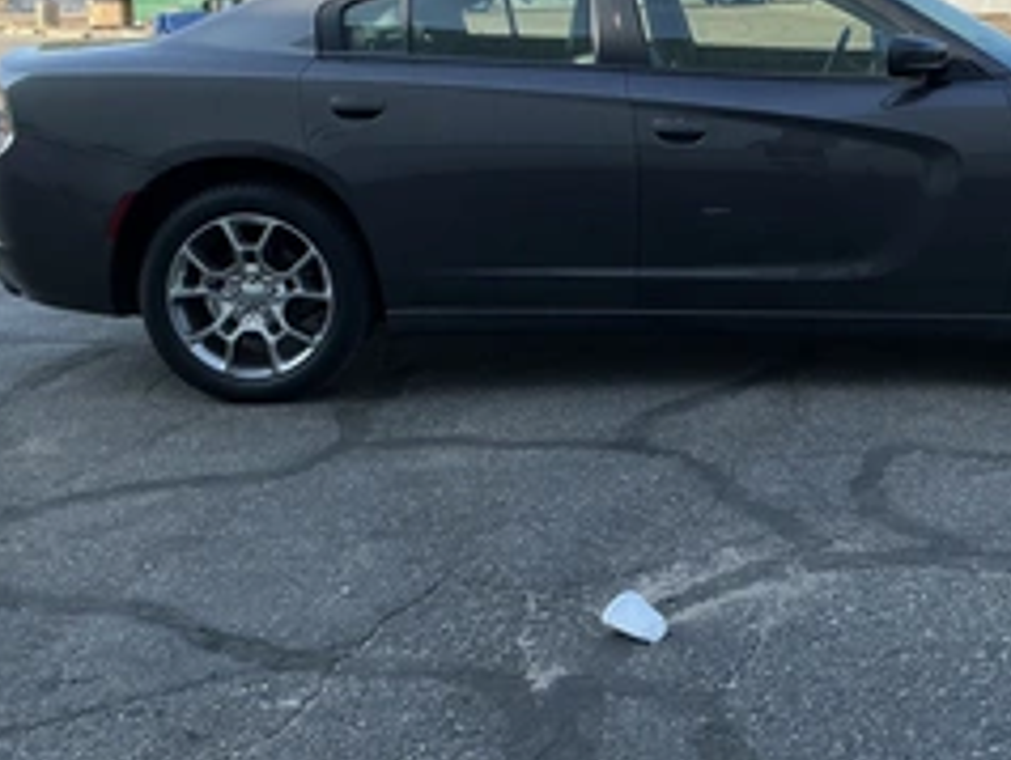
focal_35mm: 47
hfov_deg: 39.4
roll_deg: +2.1
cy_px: 157
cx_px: 748
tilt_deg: -5.9
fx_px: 1374
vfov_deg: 30.2
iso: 25
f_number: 1.8
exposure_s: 1/759
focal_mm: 3
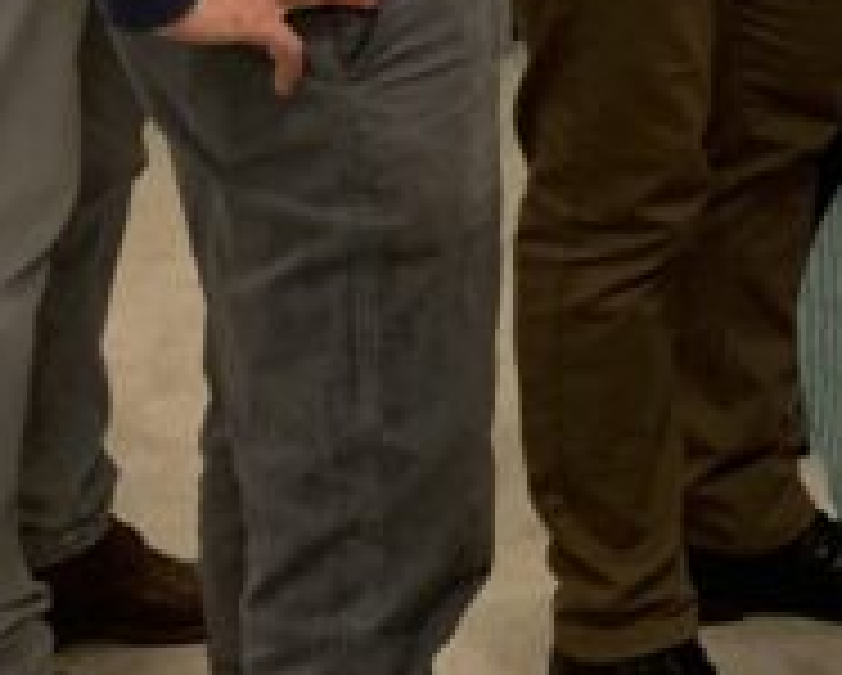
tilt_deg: -5.4
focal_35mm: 139
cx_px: 995
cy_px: -644
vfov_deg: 10.3
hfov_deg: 13.5
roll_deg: +2.0
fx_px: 3467
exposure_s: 1/50
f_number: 1.8
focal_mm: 4.25
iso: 125
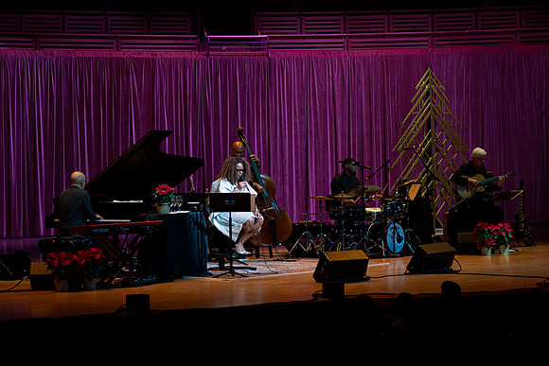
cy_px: 183
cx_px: 274
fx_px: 1342
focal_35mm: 88
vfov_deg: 15.5
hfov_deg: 23.1
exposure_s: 1/320
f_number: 5
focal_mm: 88
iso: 2500
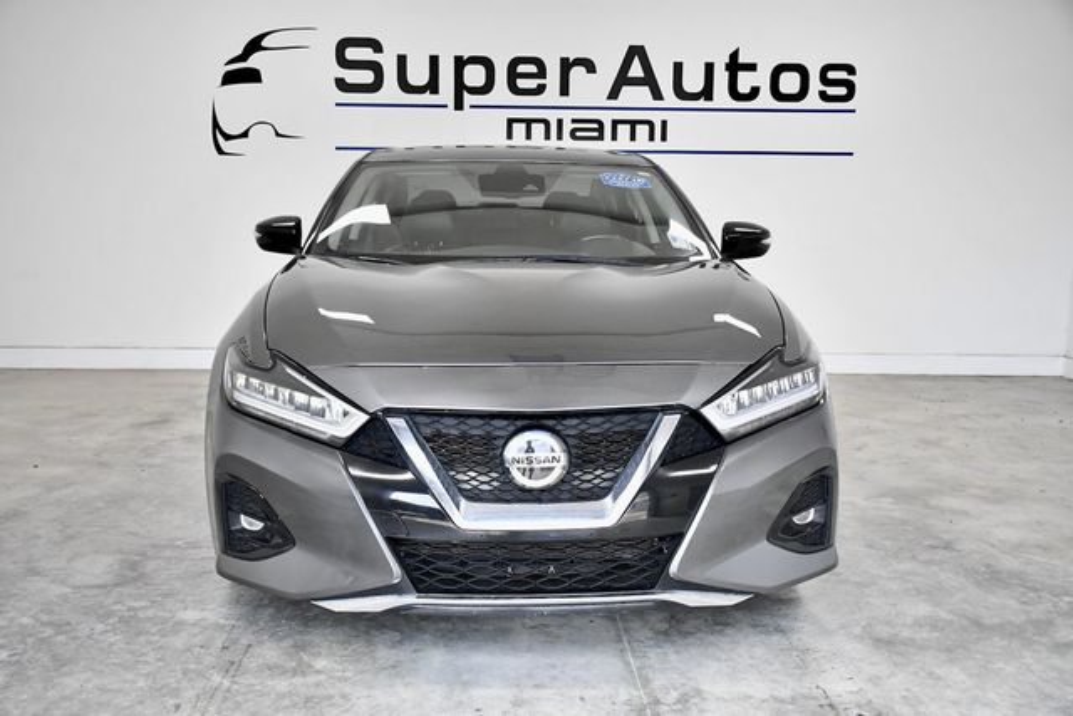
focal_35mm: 39
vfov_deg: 34.2
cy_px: 358
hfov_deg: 49.5
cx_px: 536
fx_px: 1163
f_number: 4.5
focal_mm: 26
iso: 2500
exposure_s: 1/1000
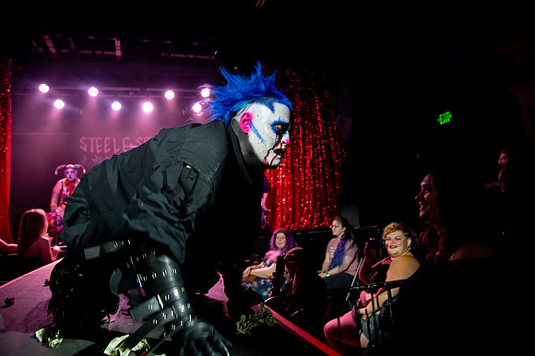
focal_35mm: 24
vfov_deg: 53.1
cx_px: 268
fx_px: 356
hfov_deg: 73.8
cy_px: 178
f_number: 4
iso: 6400
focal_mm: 24
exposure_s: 1/100
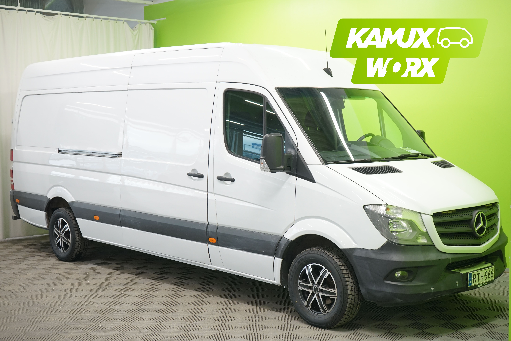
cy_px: 170
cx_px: 256
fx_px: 681
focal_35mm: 48
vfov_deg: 28.1
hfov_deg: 41.1
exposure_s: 1/40
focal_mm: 48
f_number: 5.6
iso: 800
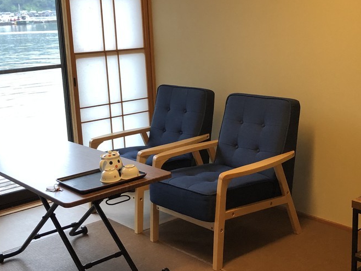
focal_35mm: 51
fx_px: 532
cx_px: 216
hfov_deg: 37.4
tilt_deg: -11.9
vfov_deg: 28.6
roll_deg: +1.3
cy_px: 137
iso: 40
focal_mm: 3.99
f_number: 1.8
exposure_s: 1/30
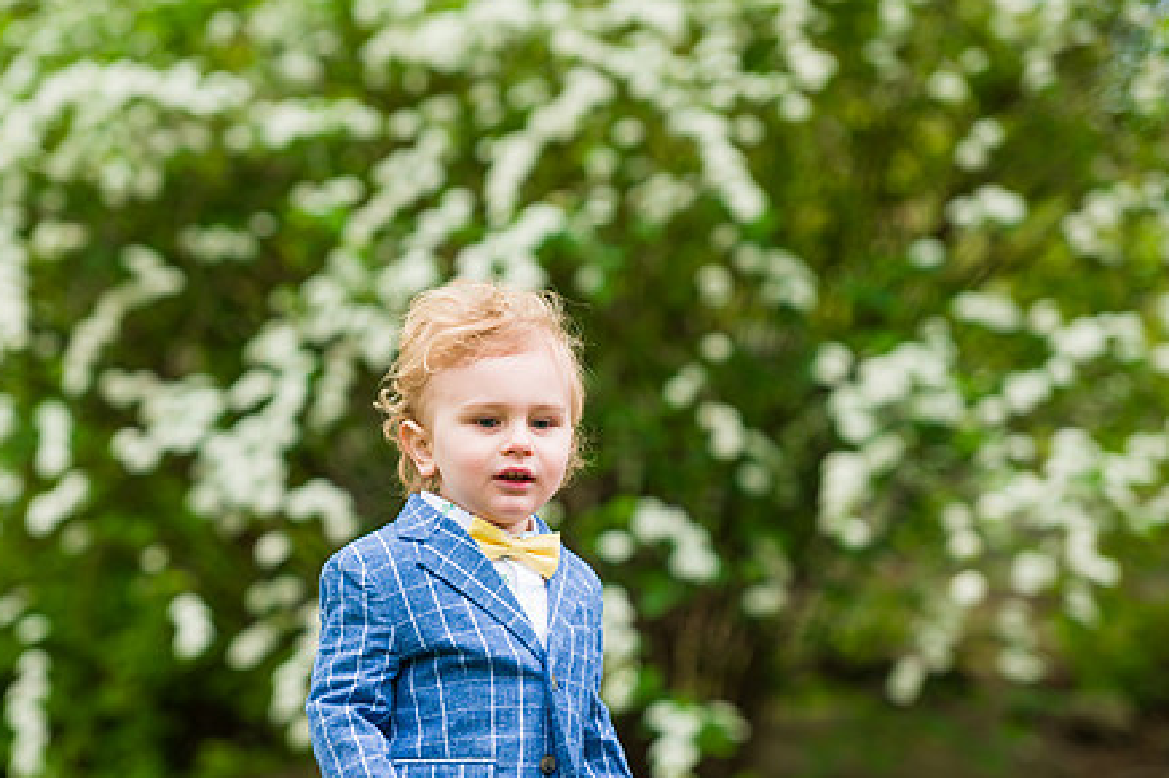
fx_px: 5613
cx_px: 480
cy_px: 504
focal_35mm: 173
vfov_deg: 7.9
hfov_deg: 11.9
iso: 200
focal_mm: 130
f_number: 3.5
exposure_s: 1/320
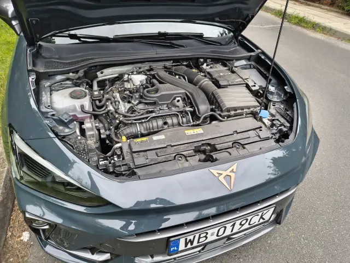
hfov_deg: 71.6
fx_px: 243
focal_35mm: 24
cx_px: 175
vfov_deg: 56.8
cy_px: 132
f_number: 1.8
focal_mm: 5.56
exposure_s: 1/100
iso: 454
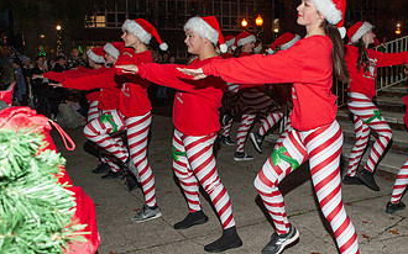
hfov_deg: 45.2
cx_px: 286
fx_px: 478
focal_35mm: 43
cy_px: 109
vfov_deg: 29.8
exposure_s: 1/200
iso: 1000
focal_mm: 24
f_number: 9
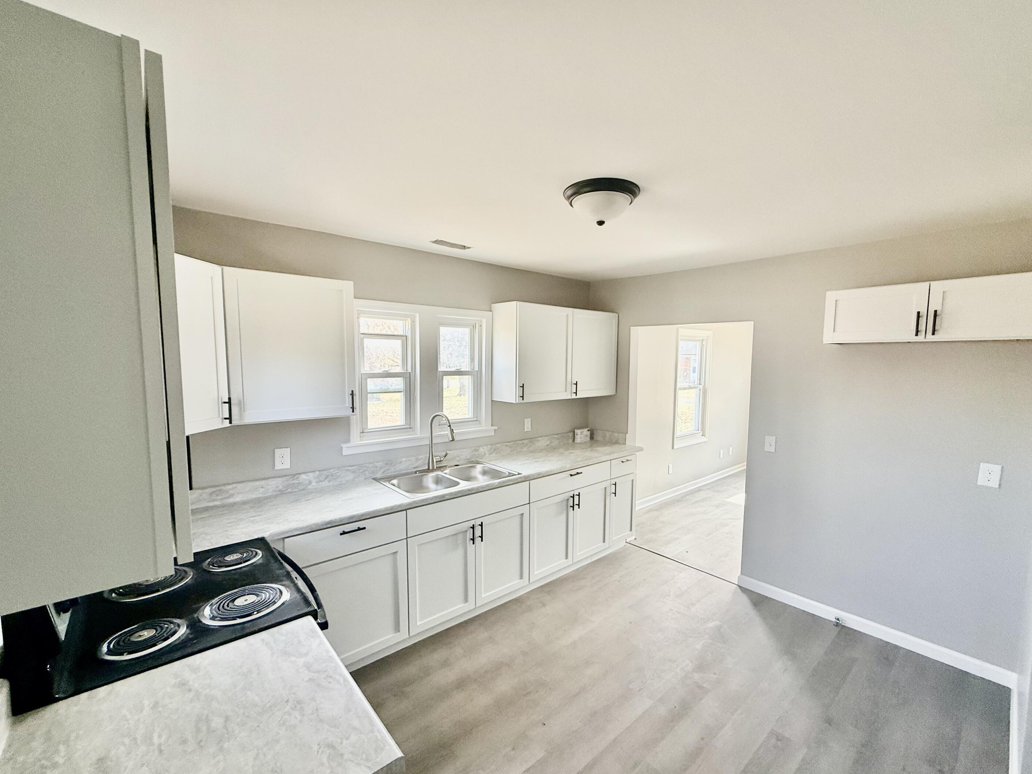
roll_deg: -0.1
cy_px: 401
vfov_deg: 81.7
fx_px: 447
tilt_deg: -6.2
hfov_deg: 98.1
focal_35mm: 15
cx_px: 531
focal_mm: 2.22
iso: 100
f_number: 2.2
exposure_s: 1/99
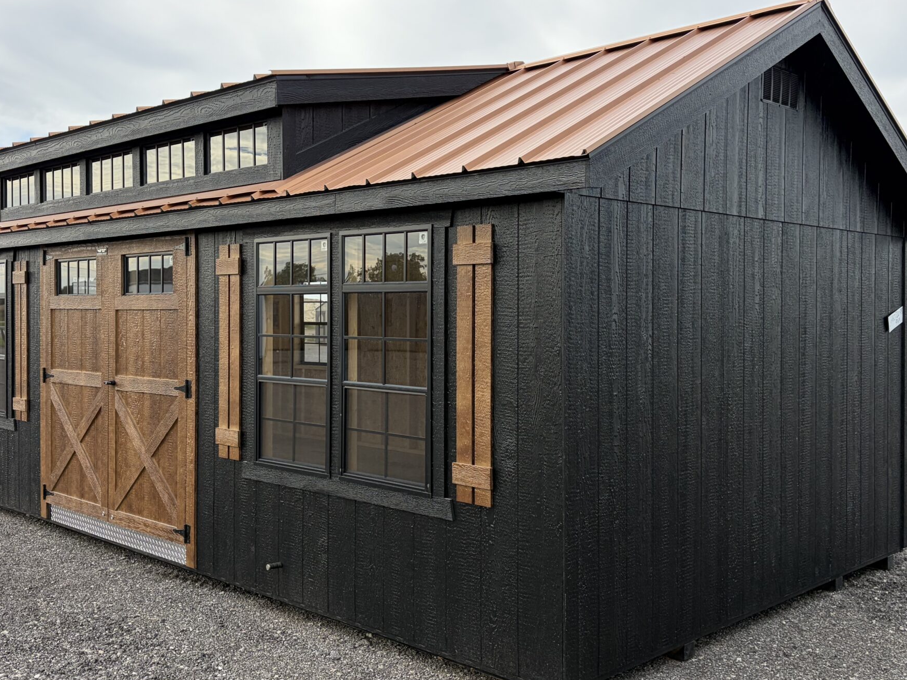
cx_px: 411
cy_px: 320
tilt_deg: -0.3
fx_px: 996
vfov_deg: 37.7
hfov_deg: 48.9
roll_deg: +1.9
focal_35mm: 38
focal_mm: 5.96
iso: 50
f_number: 1.6
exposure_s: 1/1587
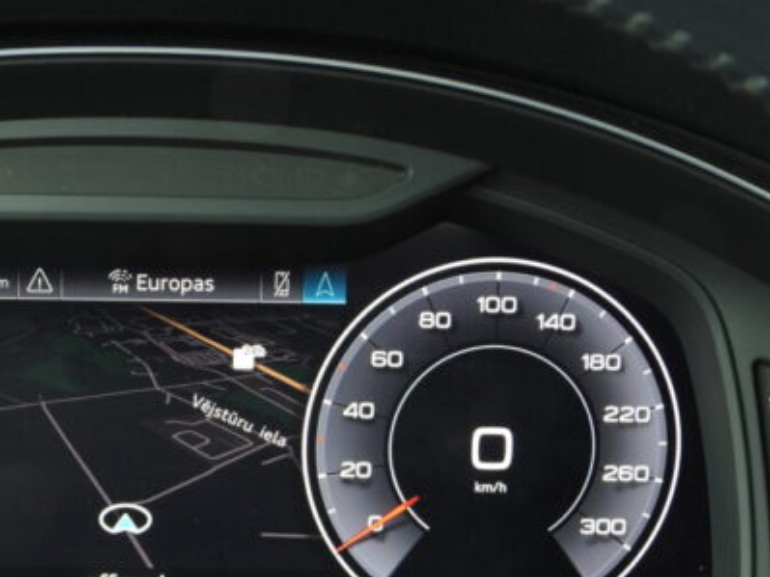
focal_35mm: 107
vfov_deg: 13.7
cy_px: 504
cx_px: 100
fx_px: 2379
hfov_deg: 18.1
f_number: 3.5
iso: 160
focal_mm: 10.7
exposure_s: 1/30
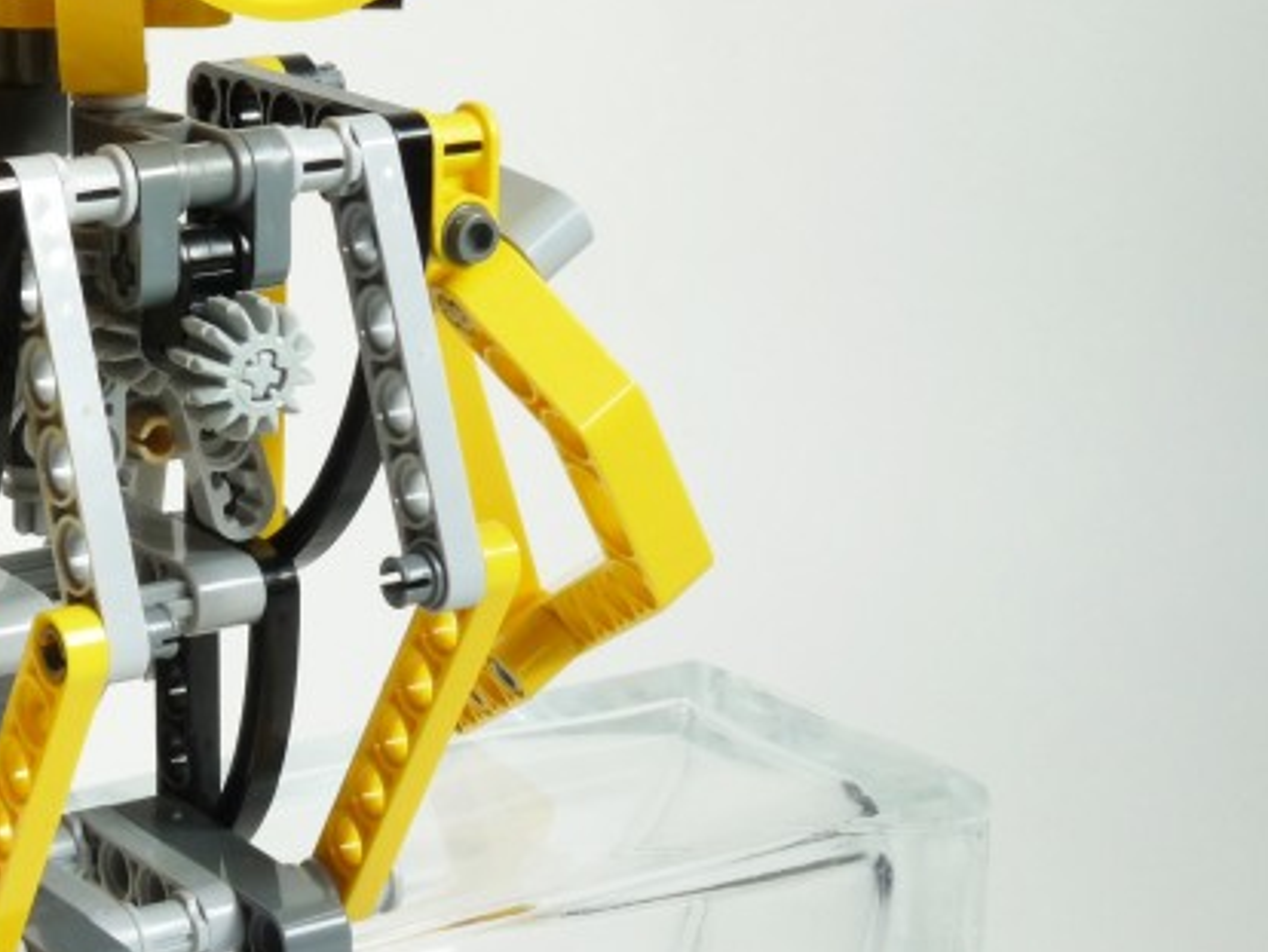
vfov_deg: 17.4
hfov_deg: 22.3
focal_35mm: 85
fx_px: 3115
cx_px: 46
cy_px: 340
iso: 100
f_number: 8
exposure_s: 1/20
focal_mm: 7.8
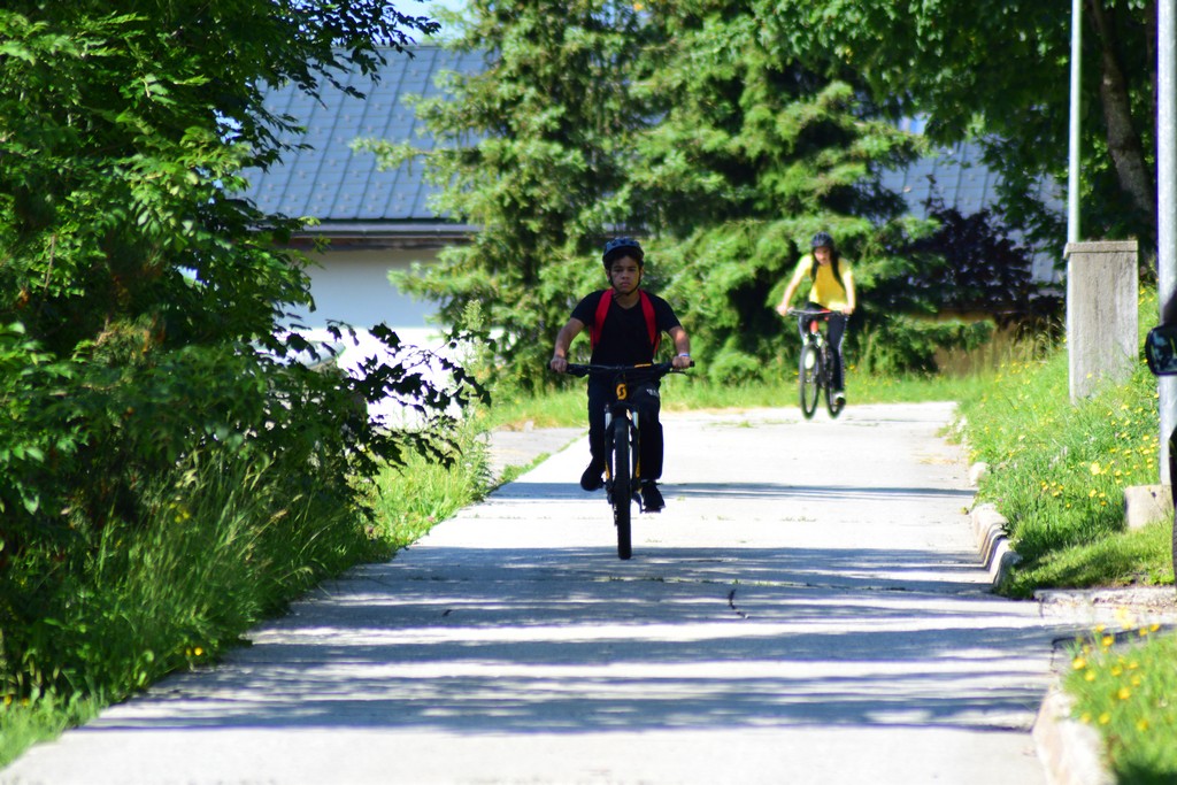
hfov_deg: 4.6
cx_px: 588
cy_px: 392
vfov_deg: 3.1
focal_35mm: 450
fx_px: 14714
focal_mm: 300
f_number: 5.6
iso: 720
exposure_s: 1/1250
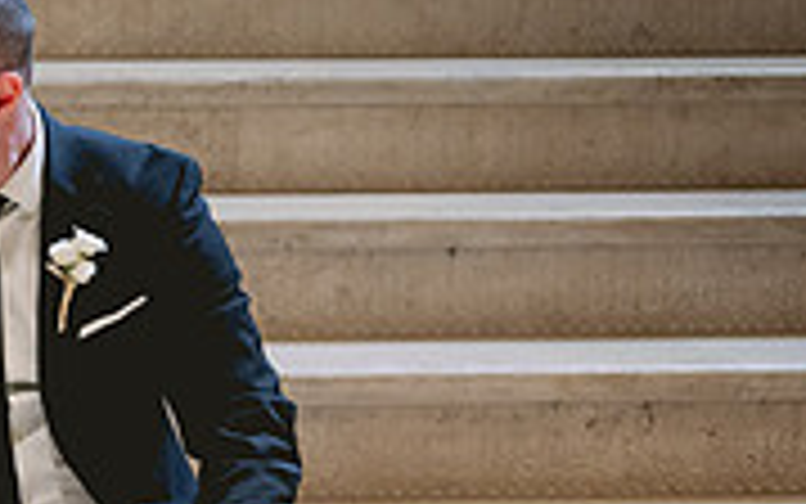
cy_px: 640
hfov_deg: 11.9
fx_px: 3757
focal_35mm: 171
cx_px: -282
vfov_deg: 7.6
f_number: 2
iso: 1600
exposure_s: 1/160
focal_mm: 50
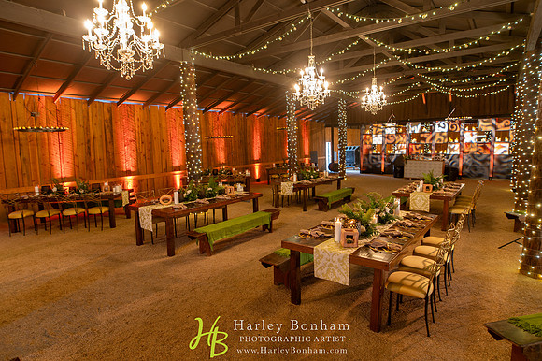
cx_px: 271
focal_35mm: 20
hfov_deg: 84.0
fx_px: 301
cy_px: 180
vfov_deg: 61.9
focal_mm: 20
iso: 400
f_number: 4
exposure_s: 1/10
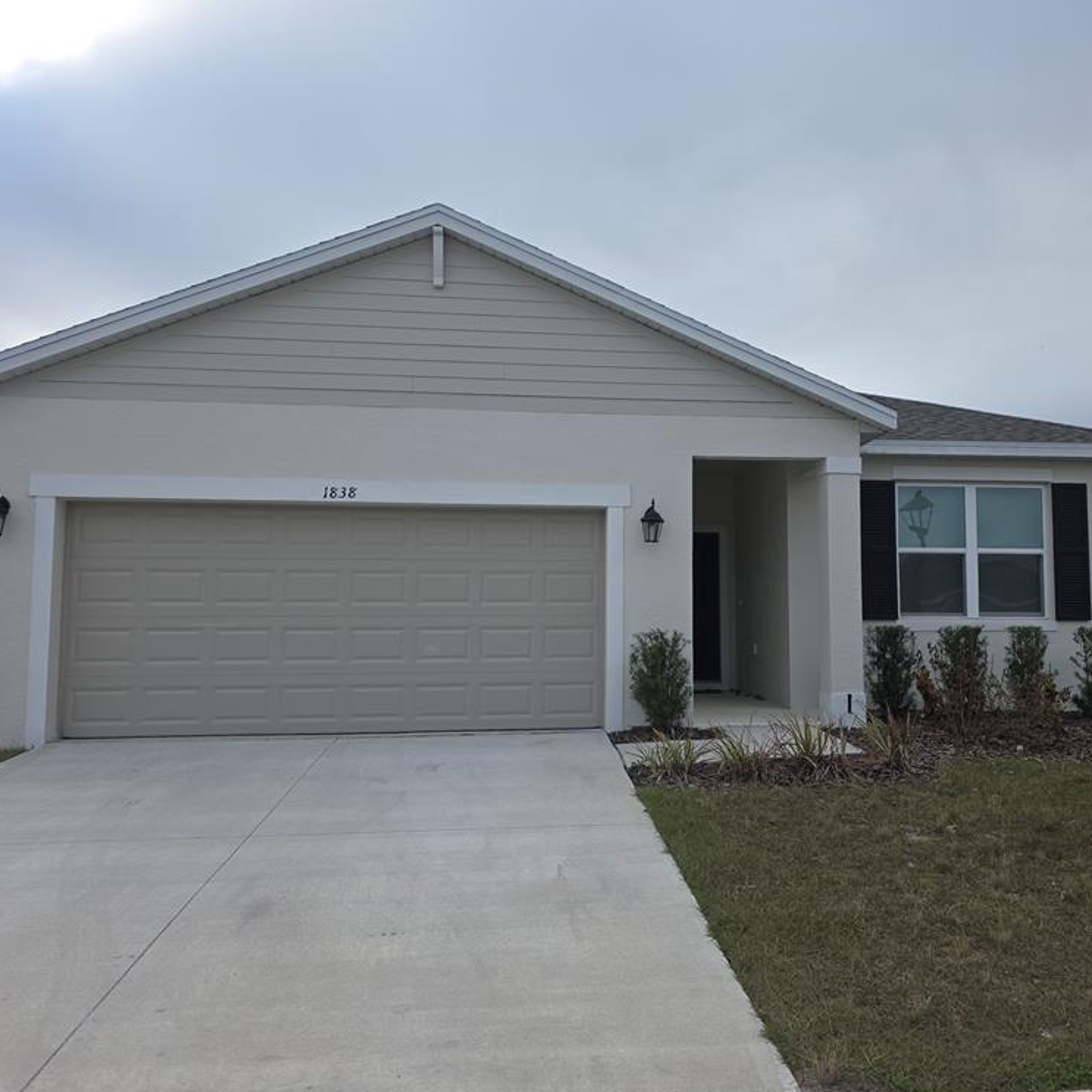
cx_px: 639
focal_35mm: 28
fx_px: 999
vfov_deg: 57.3
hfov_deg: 57.0
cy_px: 538
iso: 12
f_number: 1.7
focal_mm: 6.3
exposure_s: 1/472
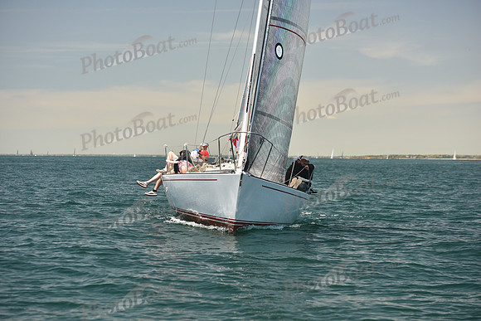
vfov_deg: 14.4
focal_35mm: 95
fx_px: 1270
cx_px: 240
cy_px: 160
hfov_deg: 21.5
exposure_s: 1/800
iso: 250
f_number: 4.5
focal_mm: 95
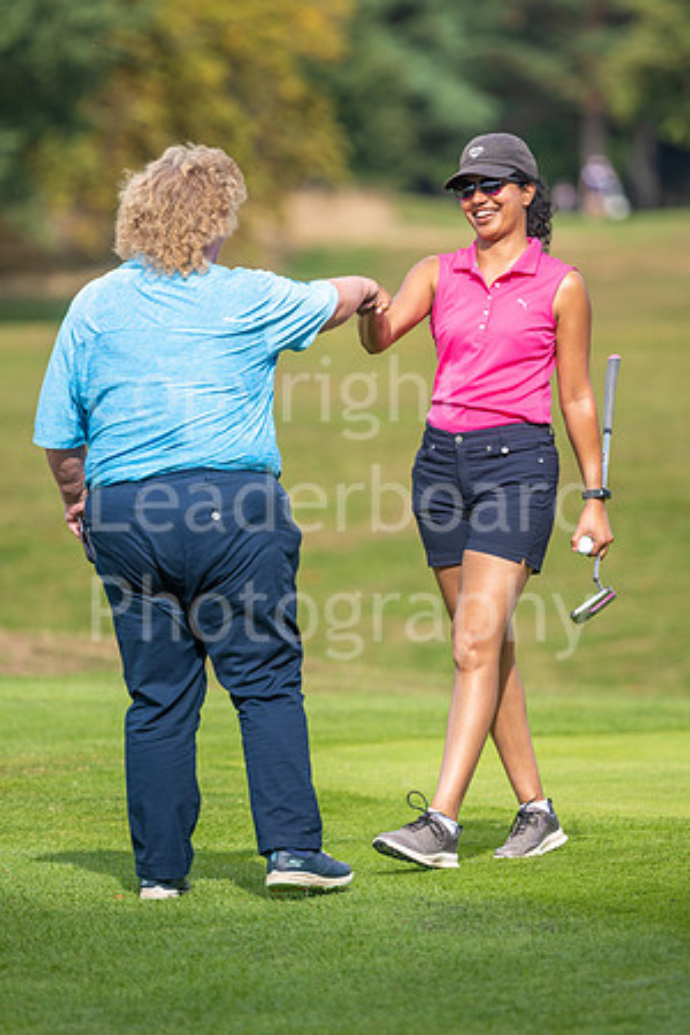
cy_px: 518
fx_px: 12936
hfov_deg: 3.1
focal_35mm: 450
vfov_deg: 4.6
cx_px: 345
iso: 100
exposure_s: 1/640
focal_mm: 300
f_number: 4.5
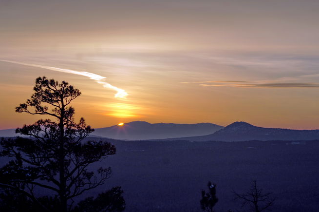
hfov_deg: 19.8
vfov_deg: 13.3
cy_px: 120
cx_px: 181
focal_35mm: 103
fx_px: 912
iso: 100
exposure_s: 1/250
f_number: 1.7
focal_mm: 50
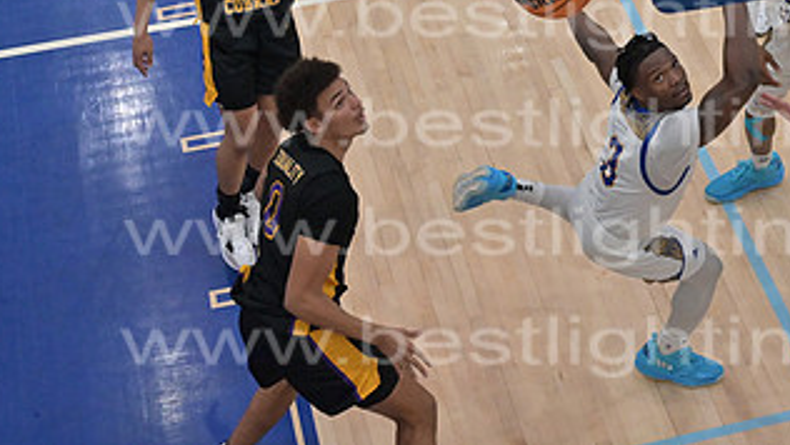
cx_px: 688
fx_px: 2012
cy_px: -35
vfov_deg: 12.4
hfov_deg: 21.8
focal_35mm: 96
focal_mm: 50
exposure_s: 1/800
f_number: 4
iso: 5000
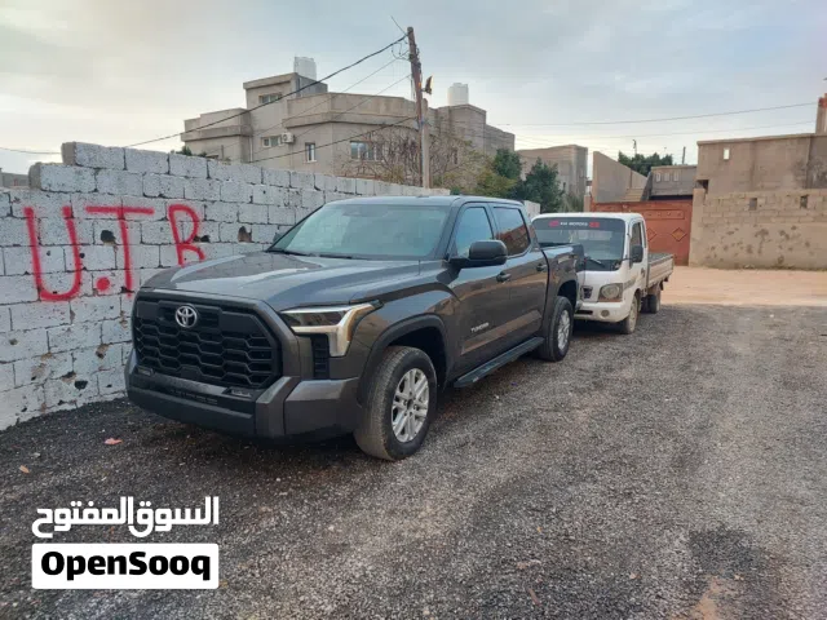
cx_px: 414
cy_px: 310
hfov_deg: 73.9
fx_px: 549
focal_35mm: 23
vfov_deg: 58.9
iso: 40
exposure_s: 1/50
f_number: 1.8
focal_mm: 5.06
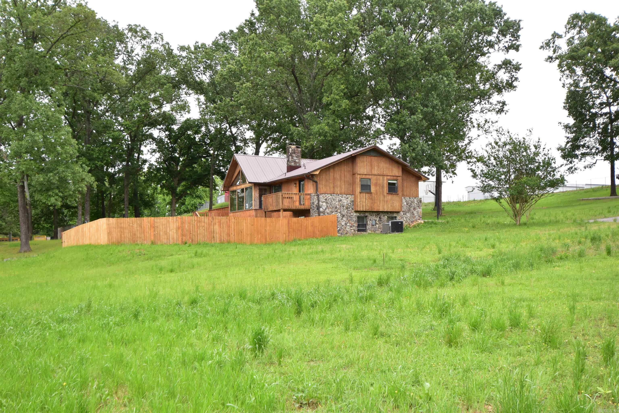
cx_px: 310
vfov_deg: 36.9
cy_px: 206
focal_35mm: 36
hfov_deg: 53.1
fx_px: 619
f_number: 10
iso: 400
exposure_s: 1/200
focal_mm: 24
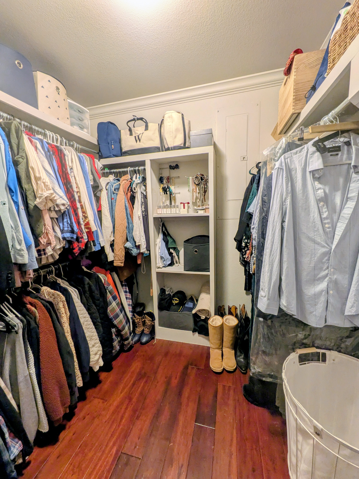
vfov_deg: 102.1
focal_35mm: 14
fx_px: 194
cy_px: 240
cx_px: 180
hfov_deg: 85.7
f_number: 2.2
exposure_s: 1/40
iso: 244
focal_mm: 1.85
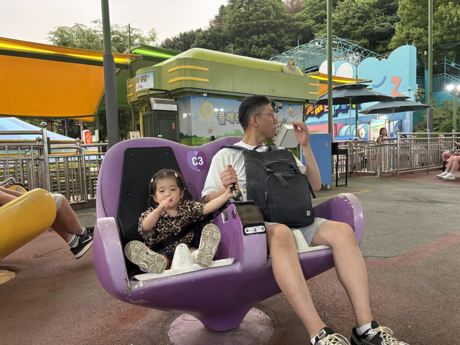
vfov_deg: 53.1
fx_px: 346
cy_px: 172
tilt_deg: -4.6
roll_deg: +1.8
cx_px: 230
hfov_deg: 67.3
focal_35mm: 26
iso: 250
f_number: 1.6
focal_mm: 5.96
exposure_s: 1/120
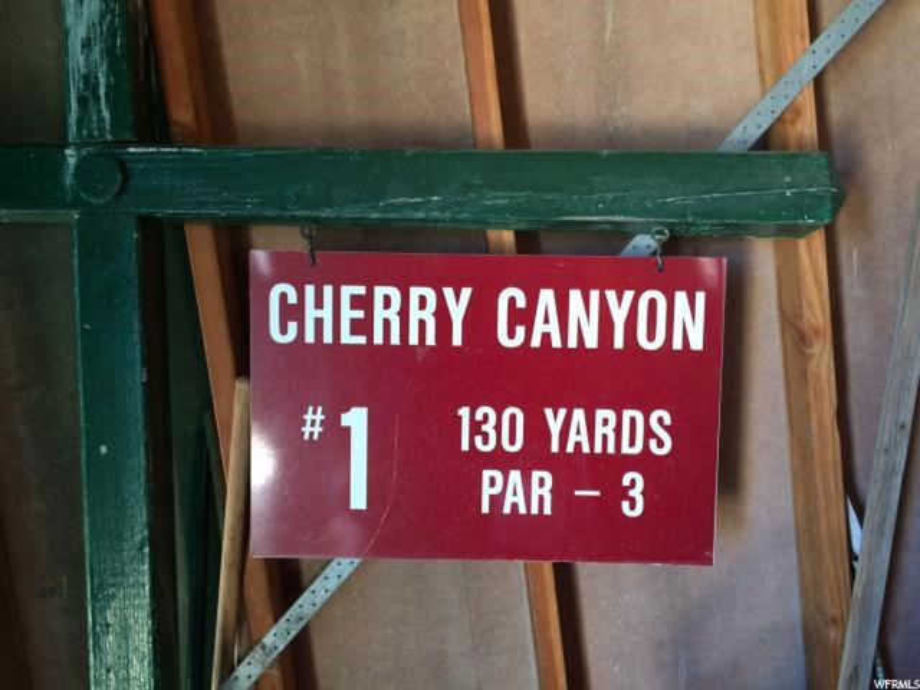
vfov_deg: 48.2
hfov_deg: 61.7
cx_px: 460
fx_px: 771
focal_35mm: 29
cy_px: 345
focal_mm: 4.15
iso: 160
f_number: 2.2
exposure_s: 1/30
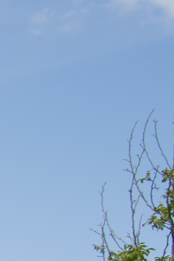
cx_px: -1065
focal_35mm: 234
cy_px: 603
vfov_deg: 8.2
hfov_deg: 4.0
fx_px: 1696
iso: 200
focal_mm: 23
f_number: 8
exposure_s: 1/400
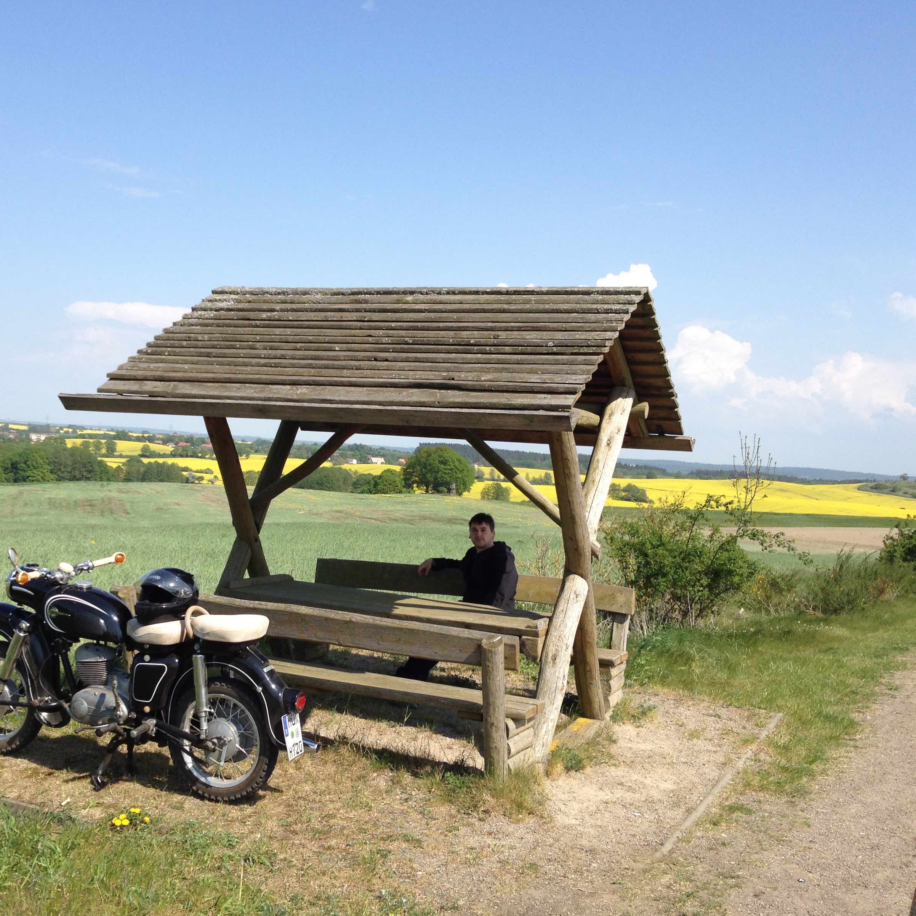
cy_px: 463
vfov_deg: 40.0
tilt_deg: -1.6
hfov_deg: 39.8
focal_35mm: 42
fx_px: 1257
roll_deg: -4.8
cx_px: 349
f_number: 2.4
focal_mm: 4.28
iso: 50
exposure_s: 1/1381
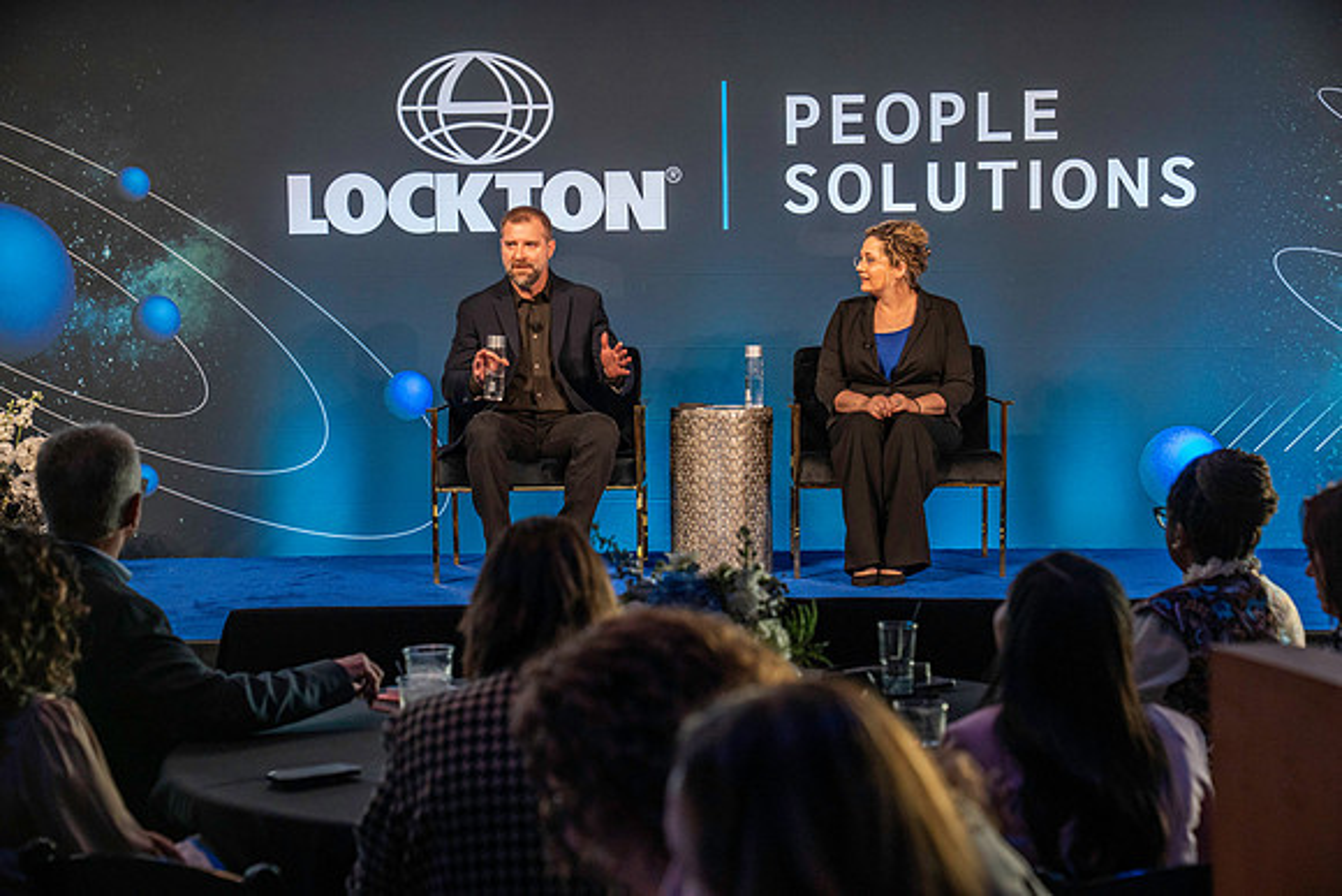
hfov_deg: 28.8
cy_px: 448
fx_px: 2610
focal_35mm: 70
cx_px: 671
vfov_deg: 19.5
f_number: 4.5
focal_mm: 70
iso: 4000
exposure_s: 1/200
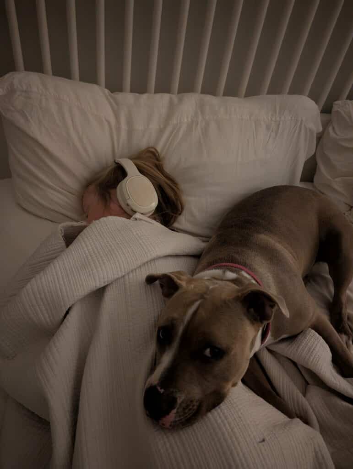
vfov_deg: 71.5
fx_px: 326
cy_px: 234
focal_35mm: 24
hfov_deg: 56.9
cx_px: 176
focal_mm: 6.9
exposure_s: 1/15
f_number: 1.68
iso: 3380
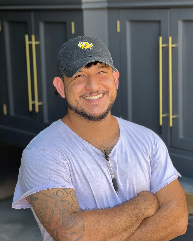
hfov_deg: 18.9
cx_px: 96
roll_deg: +1.6
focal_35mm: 81
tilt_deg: -10.7
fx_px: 578
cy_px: 118
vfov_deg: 23.6
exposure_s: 1/121
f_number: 2.8
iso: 50
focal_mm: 9
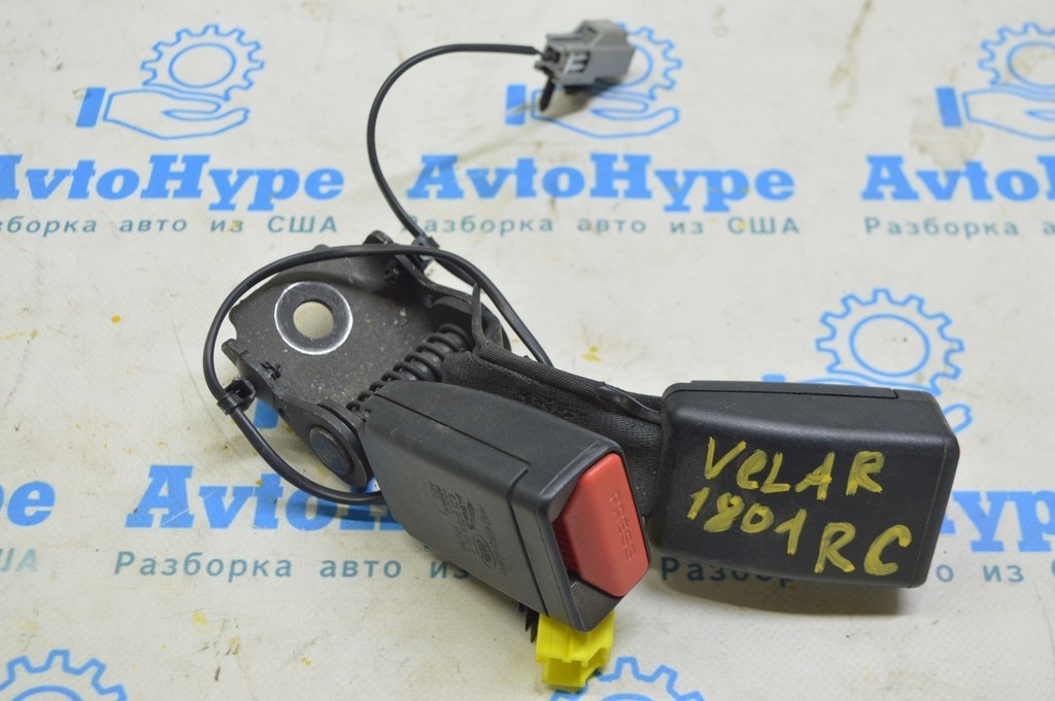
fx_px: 1493
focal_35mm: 51
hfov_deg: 38.9
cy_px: 350
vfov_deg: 26.4
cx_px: 528
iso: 400
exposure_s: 1/20
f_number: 5.6
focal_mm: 34
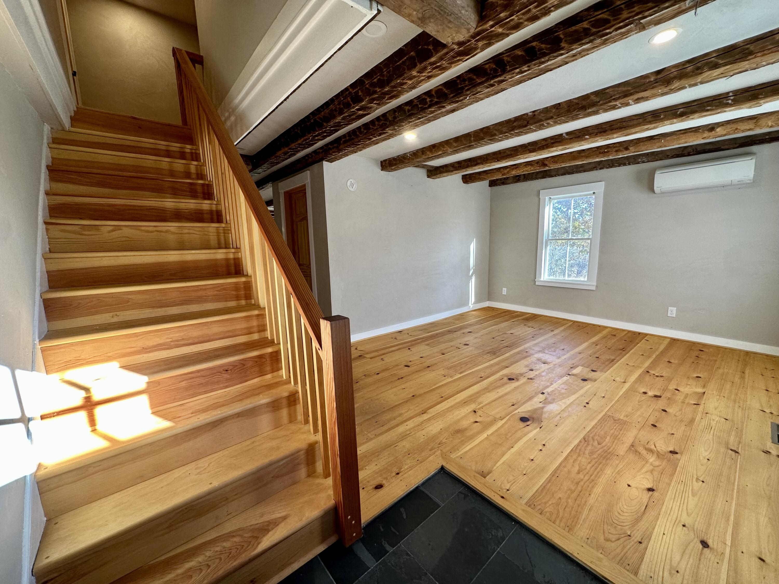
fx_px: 315
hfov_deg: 102.1
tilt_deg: -9.2
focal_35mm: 14
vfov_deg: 85.7
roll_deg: +0.8
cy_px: 292
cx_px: 390
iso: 125
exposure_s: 1/120
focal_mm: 2.22
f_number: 2.2
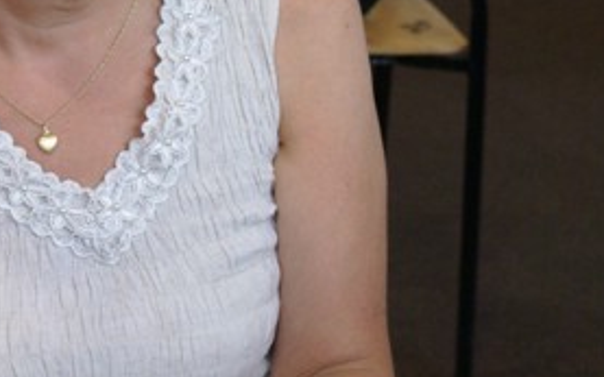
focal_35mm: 174
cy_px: -54
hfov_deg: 12.0
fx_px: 2868
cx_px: 100
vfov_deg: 7.5
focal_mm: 45
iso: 500
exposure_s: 1/60
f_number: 5.6
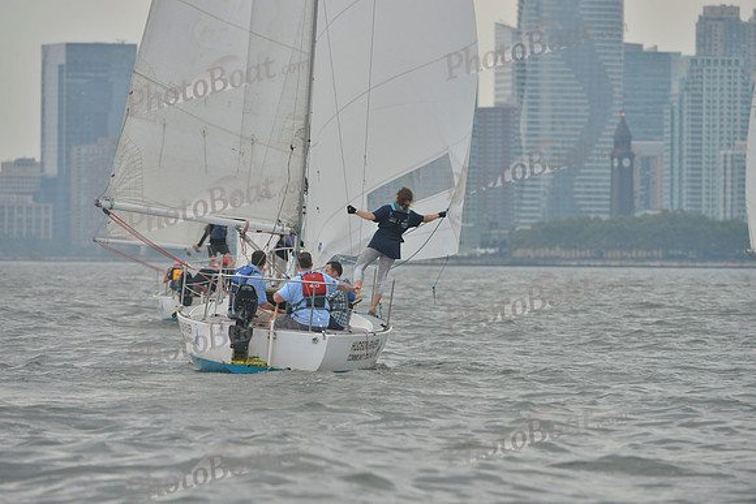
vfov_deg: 4.0
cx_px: 378
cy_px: 252
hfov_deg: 6.1
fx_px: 7141
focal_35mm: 340
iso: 400
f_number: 7.1
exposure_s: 1/1000
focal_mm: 340
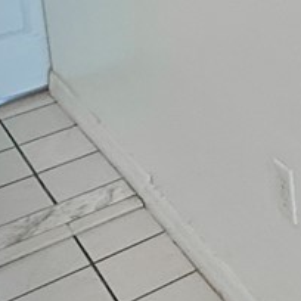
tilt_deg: -10.7
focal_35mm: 97
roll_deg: -1.1
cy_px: -212
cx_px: 701
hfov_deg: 13.6
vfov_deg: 15.7
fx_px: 954
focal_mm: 2.22
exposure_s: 1/120
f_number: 2.2
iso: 320
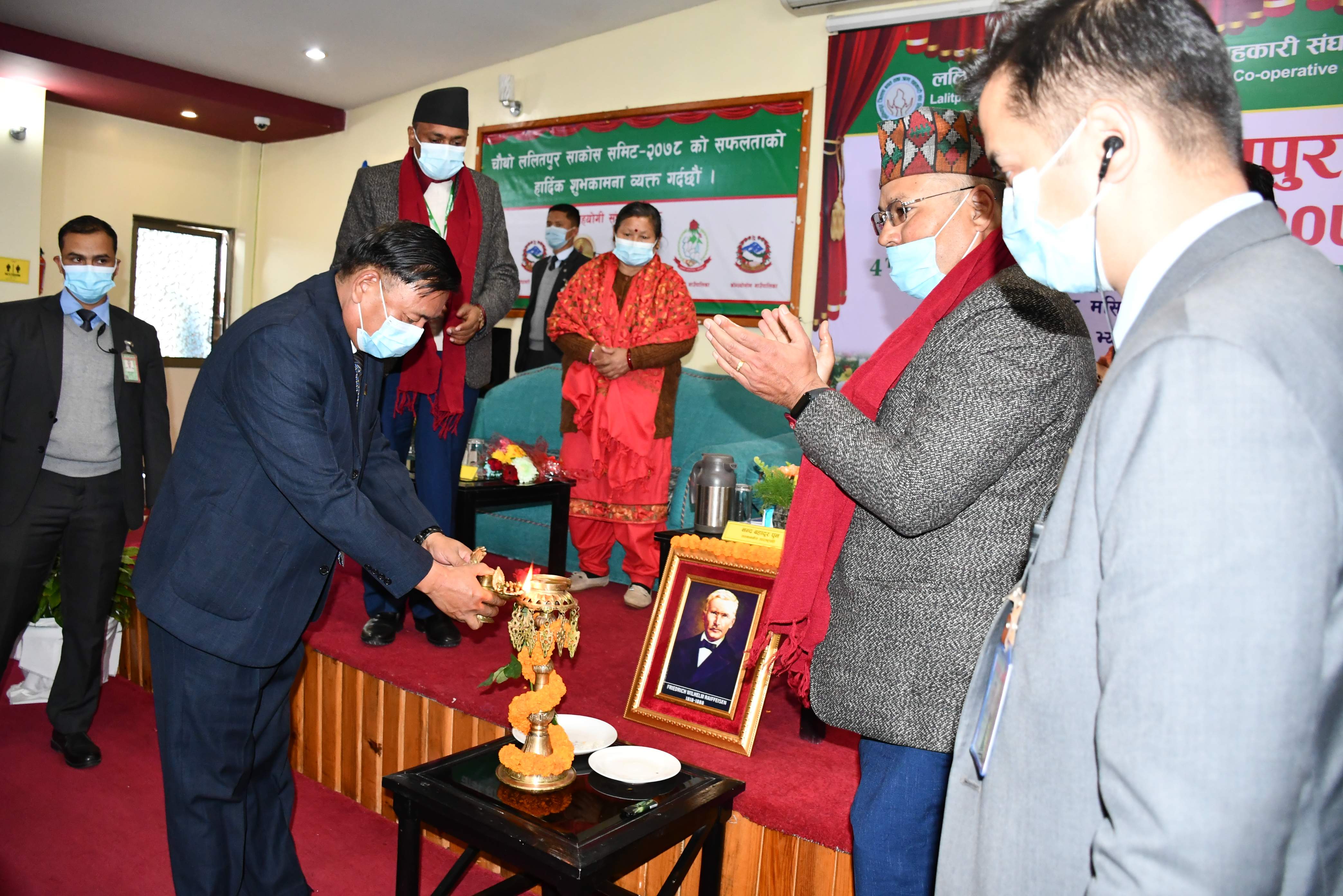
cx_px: 672
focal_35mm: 27
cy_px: 448
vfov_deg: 47.9
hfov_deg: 67.4
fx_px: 1007
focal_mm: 18
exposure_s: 1/60
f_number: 3.5
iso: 2000
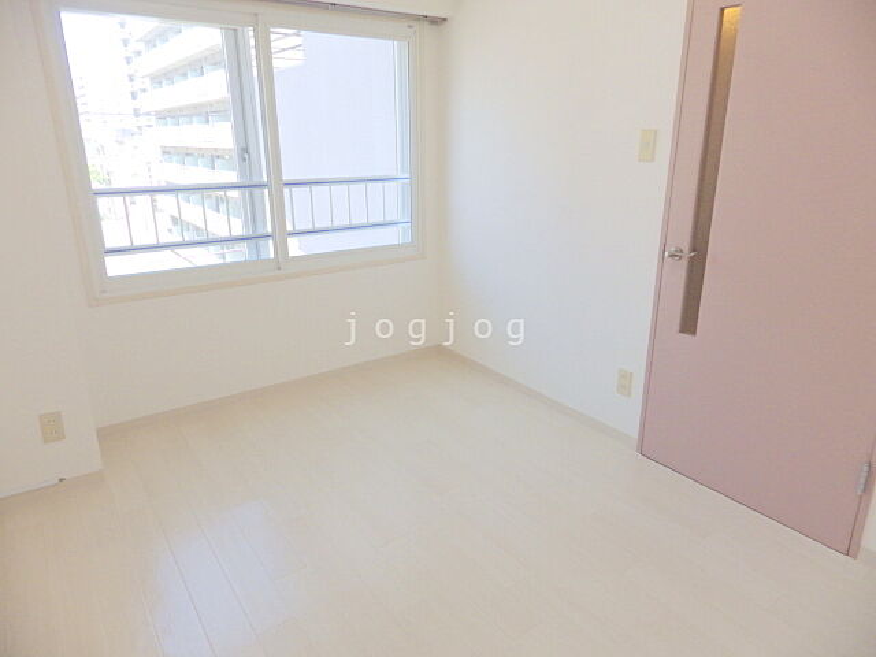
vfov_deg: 61.1
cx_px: 438
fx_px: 557
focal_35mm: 22
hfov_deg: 76.4
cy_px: 328
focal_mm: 4
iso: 100
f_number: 3.1
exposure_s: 1/125
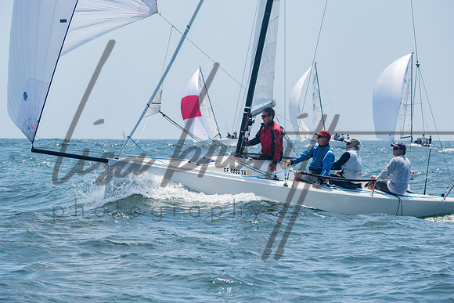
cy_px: 152
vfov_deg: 9.3
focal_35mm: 147
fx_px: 1854
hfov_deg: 14.0
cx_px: 227
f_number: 8
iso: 400
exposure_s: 1/1250
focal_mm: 98
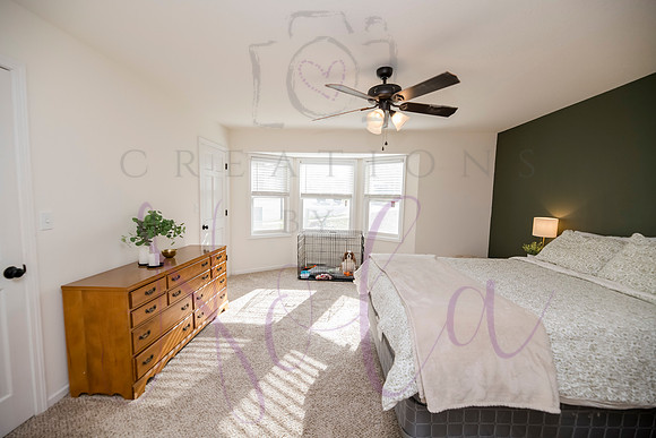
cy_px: 219
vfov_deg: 81.2
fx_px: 255
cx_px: 328
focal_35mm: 14
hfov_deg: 104.2
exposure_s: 1/500
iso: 800
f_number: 4
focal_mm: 14
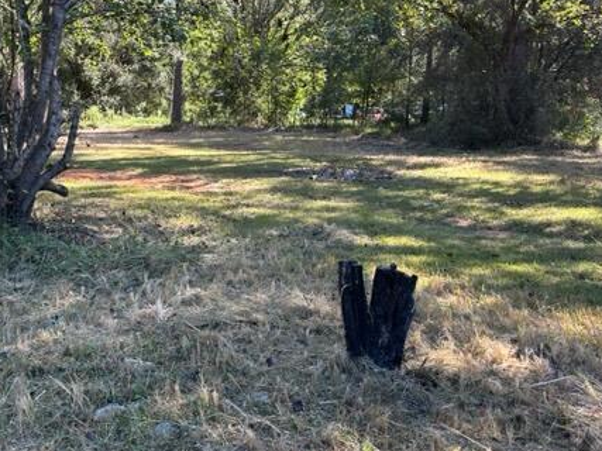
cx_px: 155
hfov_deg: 49.4
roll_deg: +1.6
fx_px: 626
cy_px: 168
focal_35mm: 36
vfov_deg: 39.4
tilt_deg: -4.0
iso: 80
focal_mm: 6.86
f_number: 1.78
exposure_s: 1/290
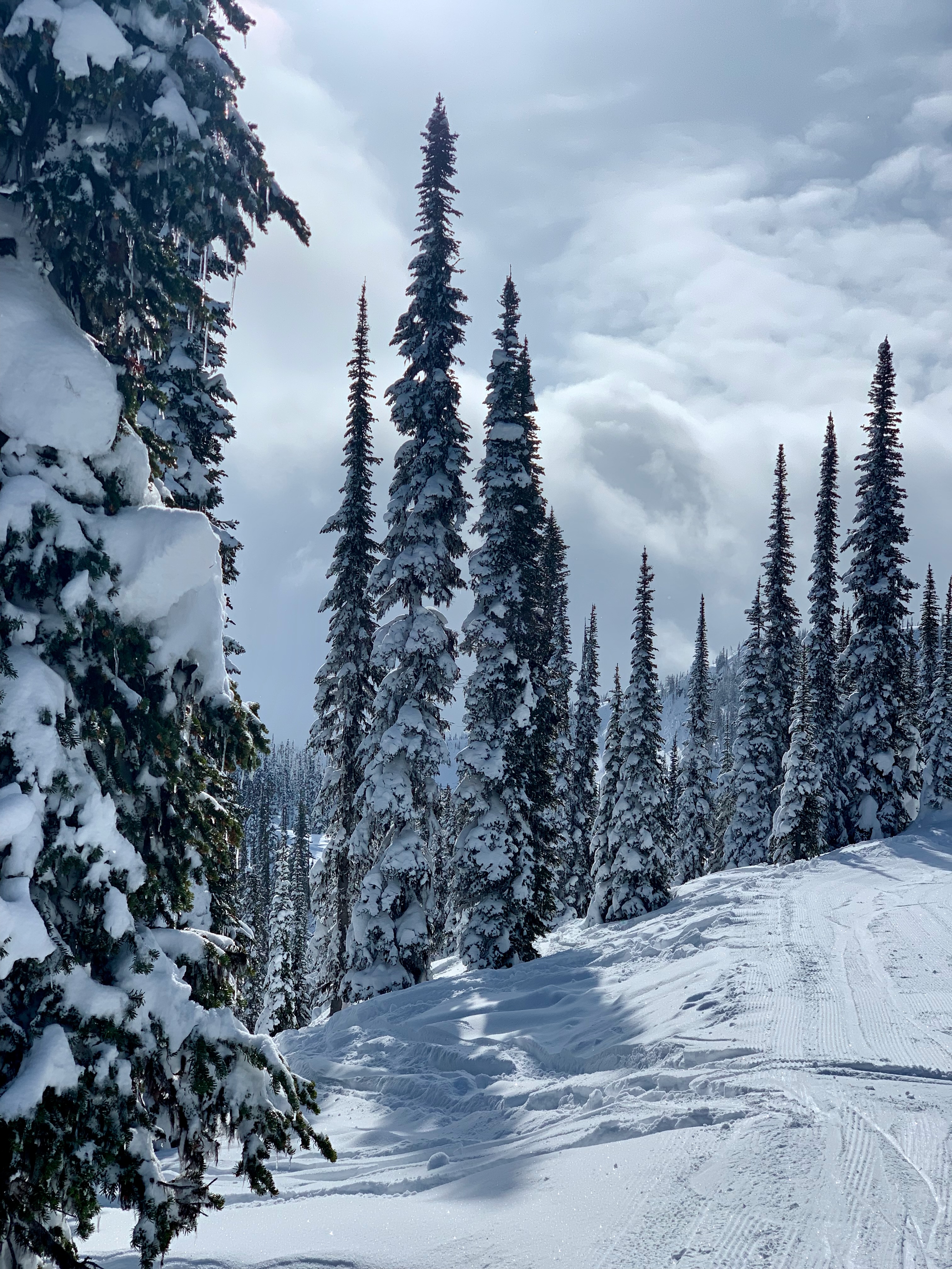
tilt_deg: +4.3
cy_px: 634
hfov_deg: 28.0
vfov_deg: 36.8
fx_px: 1907
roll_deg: -1.6
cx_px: 476
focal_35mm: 52
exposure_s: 1/2660
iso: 16
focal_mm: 6
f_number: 2.4
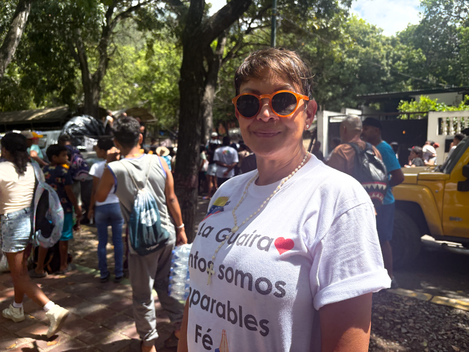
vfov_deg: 53.1
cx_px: 234
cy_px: 176
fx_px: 352
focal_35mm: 26
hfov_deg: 67.3
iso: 64
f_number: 1.6
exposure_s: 1/2200
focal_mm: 5.96
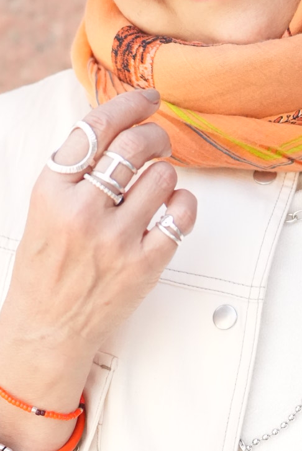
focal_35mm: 100
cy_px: 102
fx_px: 1256
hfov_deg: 13.7
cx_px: 231
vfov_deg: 20.2
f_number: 2.8
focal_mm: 30
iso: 8000
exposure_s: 1/4098
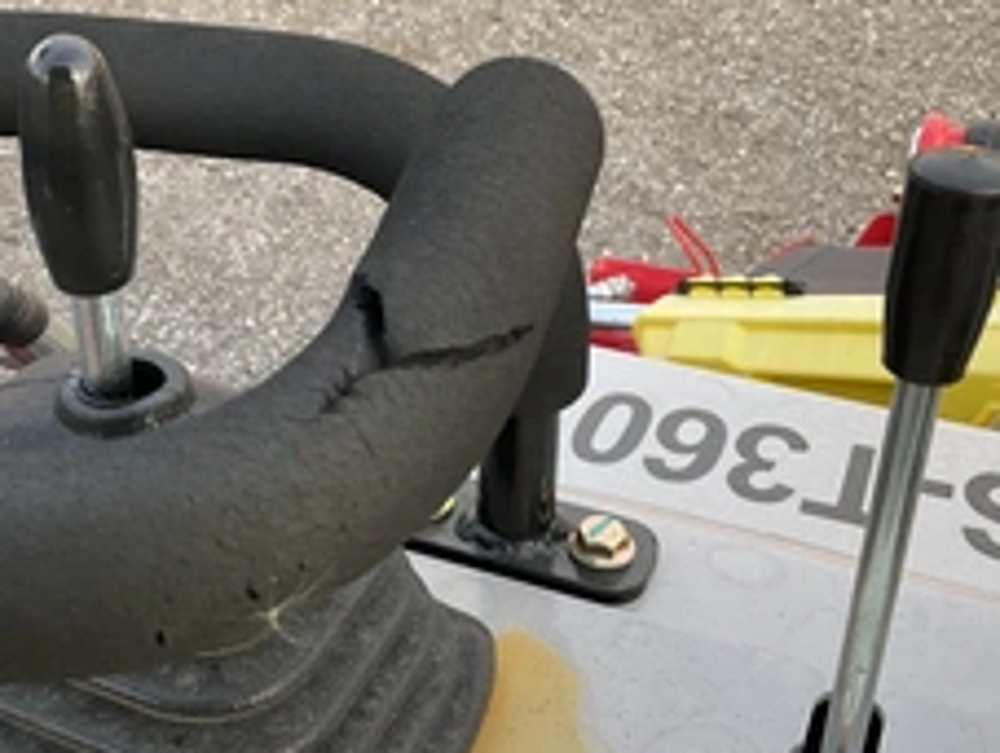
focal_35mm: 51
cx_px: 330
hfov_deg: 37.0
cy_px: 313
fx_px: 1476
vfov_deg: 28.6
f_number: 1.8
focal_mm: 3
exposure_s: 1/122
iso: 40
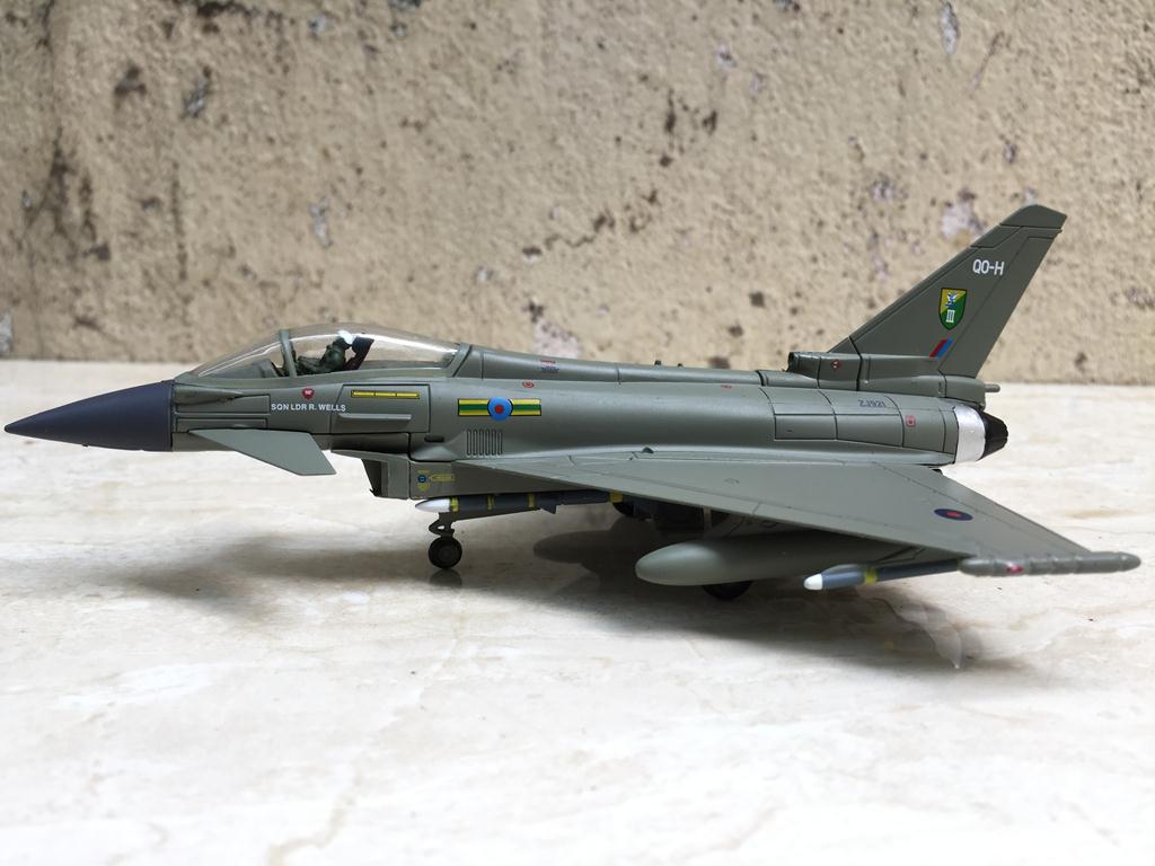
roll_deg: -2.1
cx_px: 578
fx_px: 968
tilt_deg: -12.9
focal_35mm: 29
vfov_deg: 48.2
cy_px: 433
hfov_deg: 61.7
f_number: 2.2
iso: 32
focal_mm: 4.15
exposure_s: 1/121
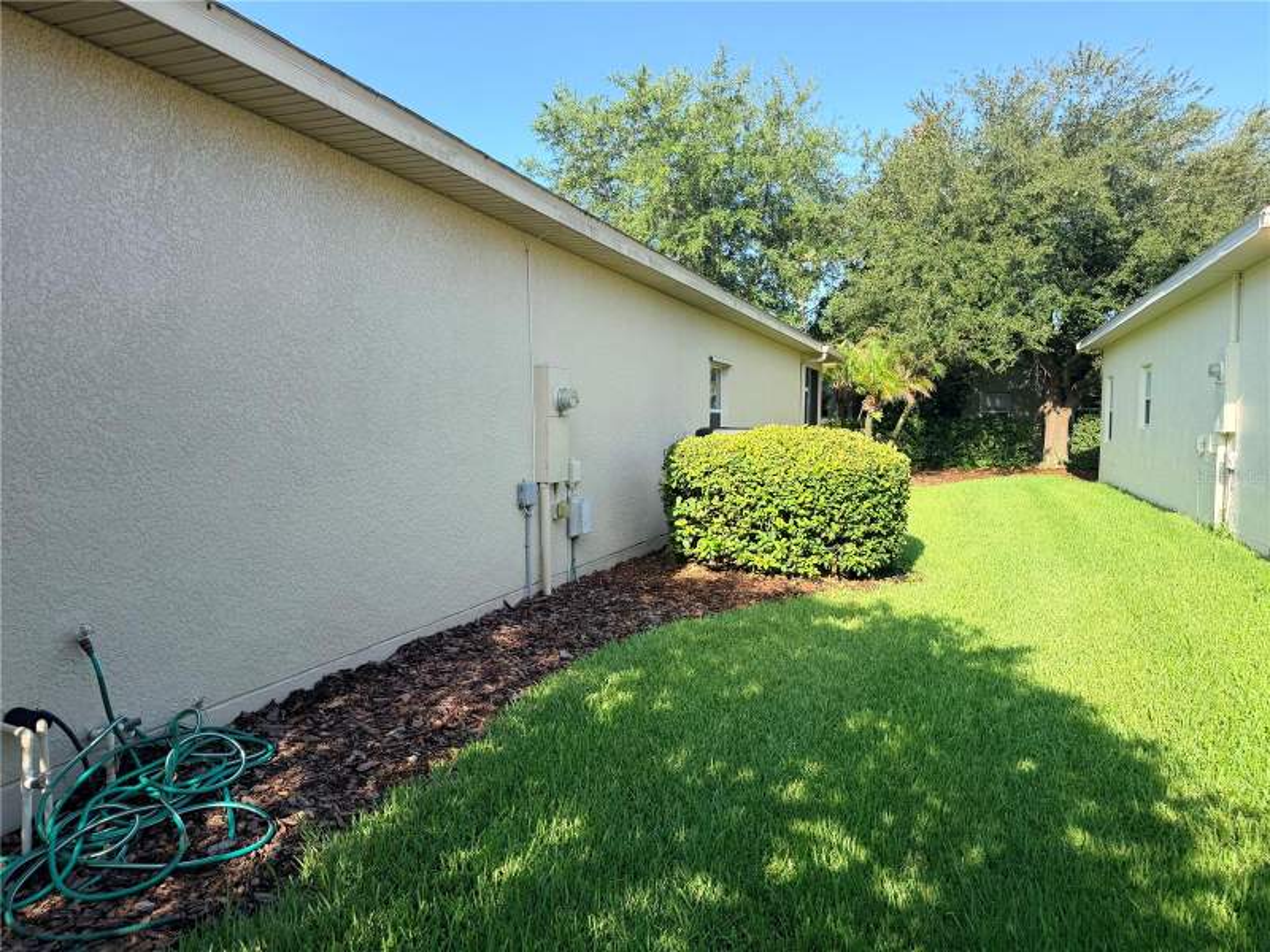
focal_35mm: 24
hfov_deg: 71.6
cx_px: 635
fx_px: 881
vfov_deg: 56.8
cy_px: 476
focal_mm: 6.76
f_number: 1.78
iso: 80
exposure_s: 1/1292
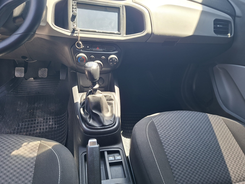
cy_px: 92
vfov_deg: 58.9
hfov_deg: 73.9
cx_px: 122
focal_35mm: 23
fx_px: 163
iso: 125
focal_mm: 5.54
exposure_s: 1/120
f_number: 1.8
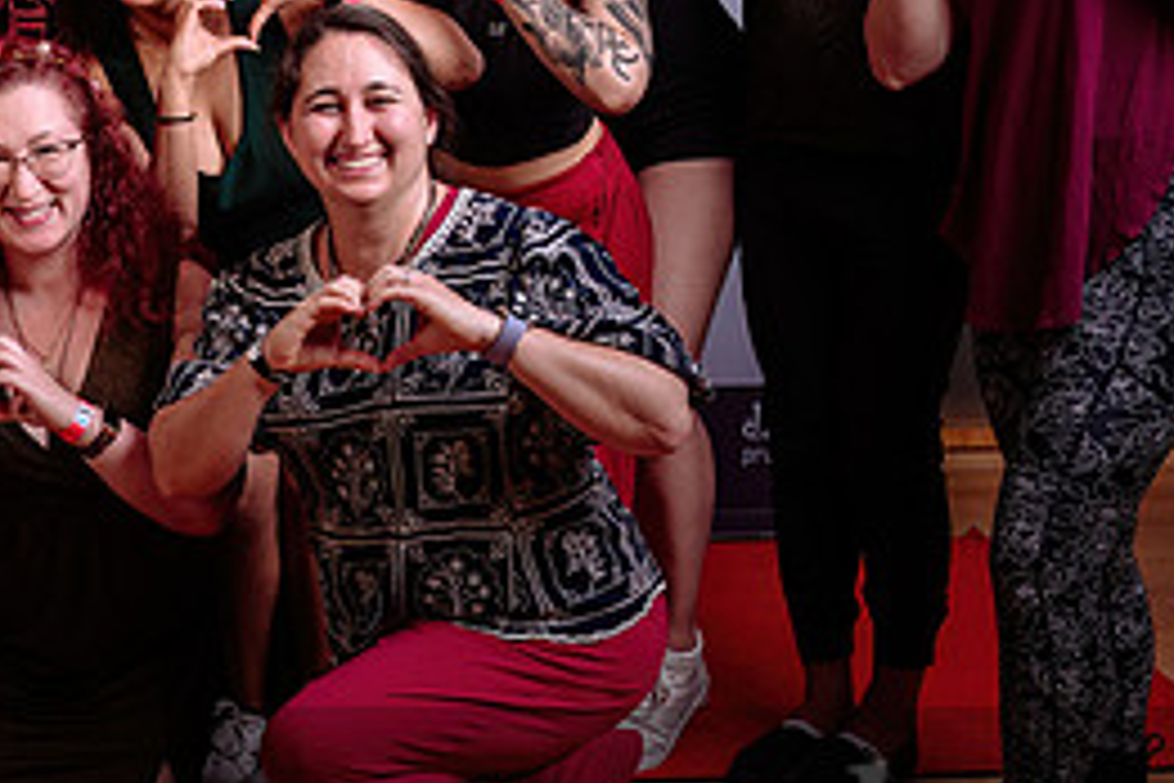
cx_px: 118
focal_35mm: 76
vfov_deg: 17.9
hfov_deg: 25.8
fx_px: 2478
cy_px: 244
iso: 100
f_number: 5.6
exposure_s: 1/160
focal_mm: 31.5
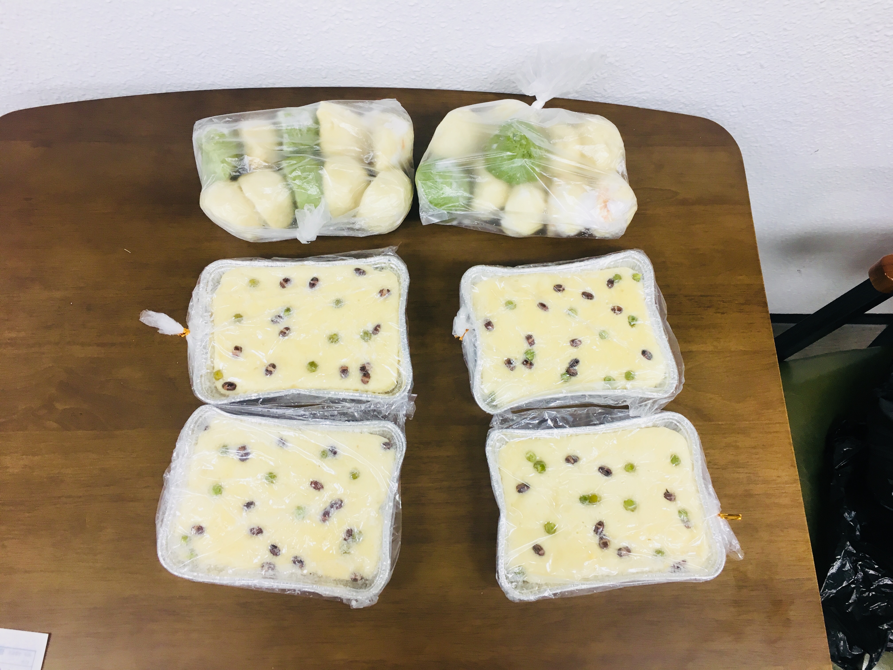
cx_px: 446
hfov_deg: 61.7
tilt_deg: -70.2
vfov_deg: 48.2
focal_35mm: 29
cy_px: 335
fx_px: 748
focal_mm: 4.15
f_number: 2.2
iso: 50
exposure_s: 1/30
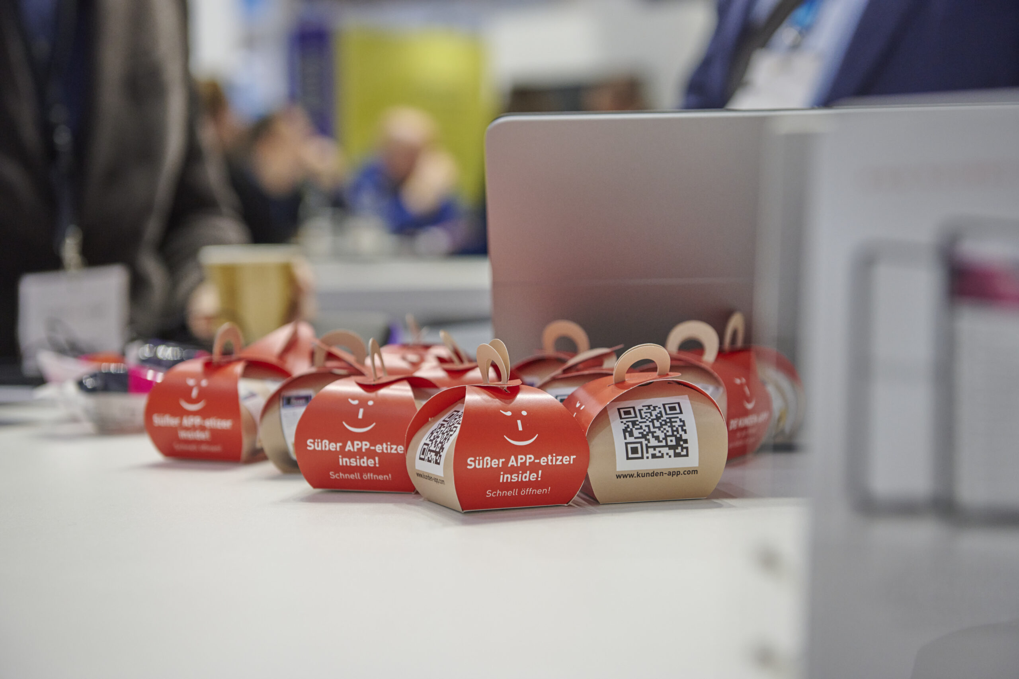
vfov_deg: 19.5
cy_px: 340
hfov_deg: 28.8
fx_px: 1981
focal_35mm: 70
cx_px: 510
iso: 1000
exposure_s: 1/400
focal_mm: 70
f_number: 4
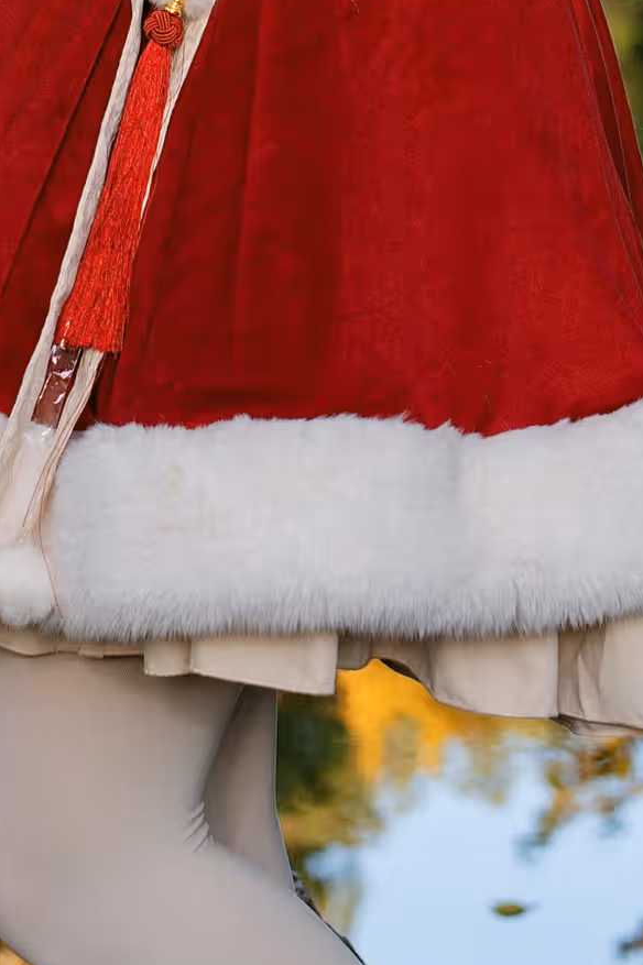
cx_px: 156
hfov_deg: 6.3
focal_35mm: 219
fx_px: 5872
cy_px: -274
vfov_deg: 9.2
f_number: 4
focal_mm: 50
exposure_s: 1/100
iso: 100
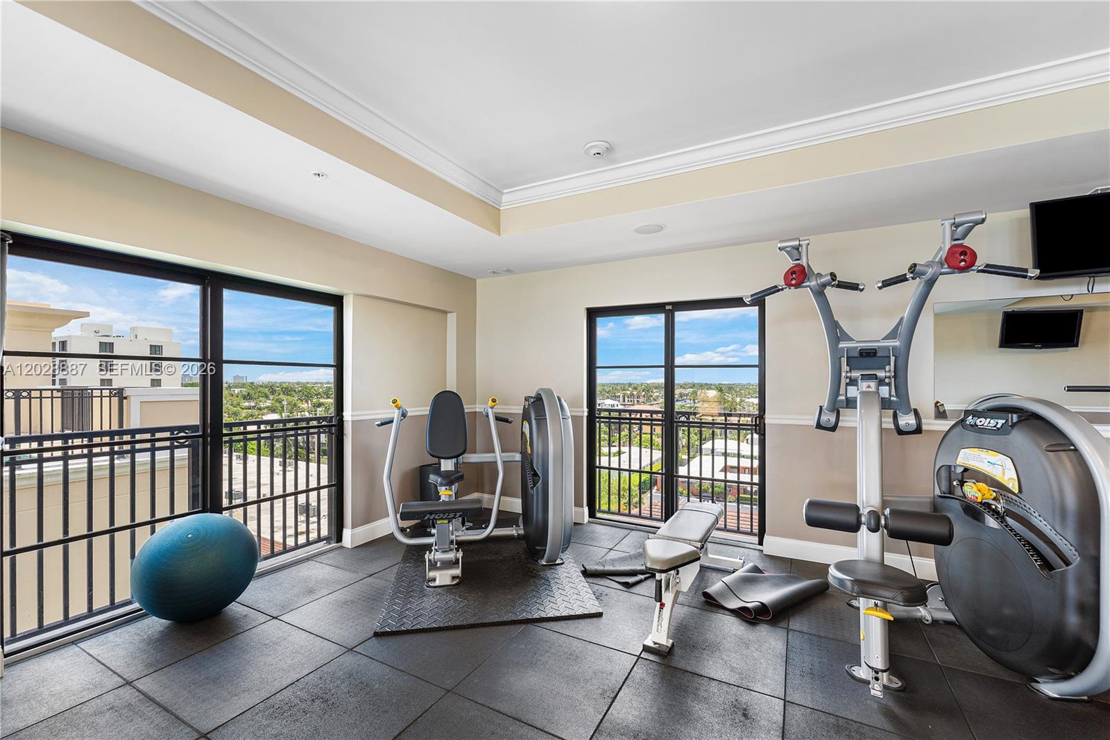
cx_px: 555
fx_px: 432
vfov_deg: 81.2
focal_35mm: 14
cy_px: 370
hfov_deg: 104.3
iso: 160
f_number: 8
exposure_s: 1/13
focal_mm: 14
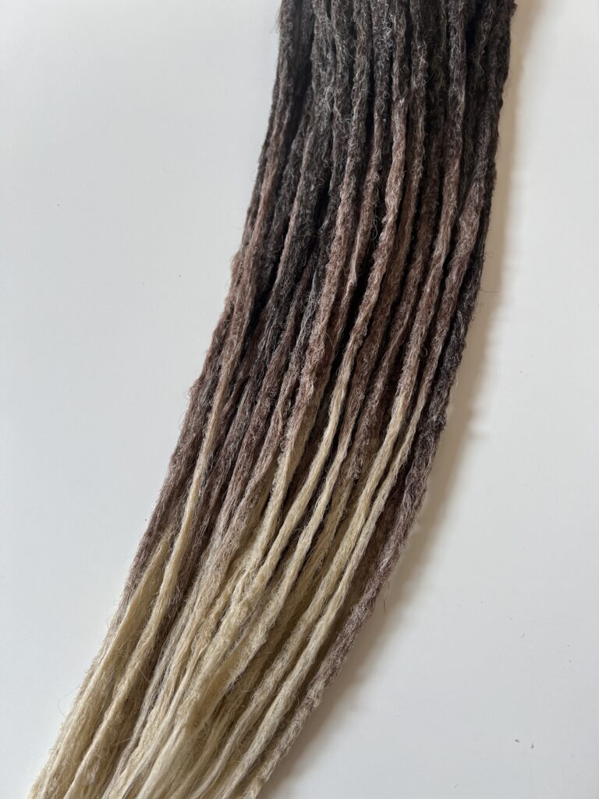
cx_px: 300
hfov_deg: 53.1
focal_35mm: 26
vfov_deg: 67.3
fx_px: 600
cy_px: 400
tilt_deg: -68.4
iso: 80
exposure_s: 1/121
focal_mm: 5.7
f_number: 1.5
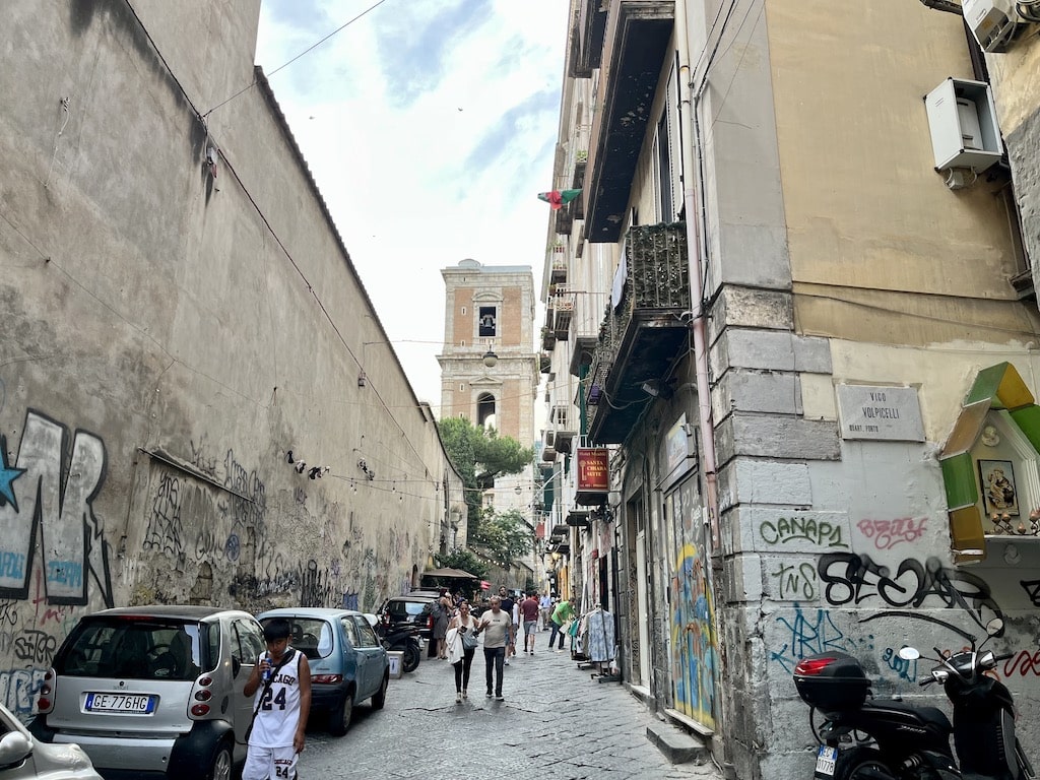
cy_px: 390
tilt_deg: +16.8
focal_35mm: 26
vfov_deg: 53.1
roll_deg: +0.0
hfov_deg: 67.3
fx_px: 781
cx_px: 520
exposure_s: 1/100
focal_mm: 5.1
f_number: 1.6
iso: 32
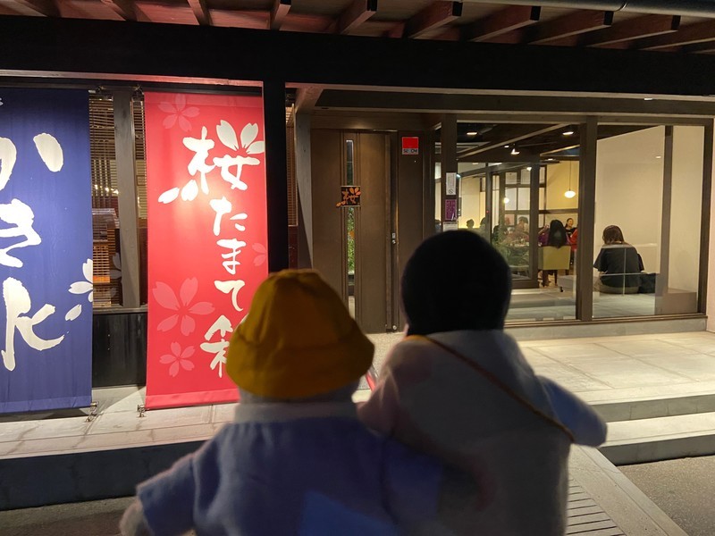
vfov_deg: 53.1
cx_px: 358
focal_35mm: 26
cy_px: 268
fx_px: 537
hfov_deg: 67.3
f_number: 1.8
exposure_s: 1/40
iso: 500
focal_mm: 4.25
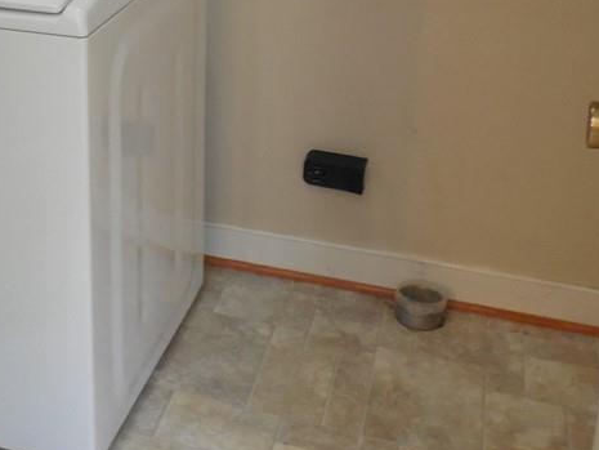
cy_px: 34
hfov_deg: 33.5
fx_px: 952
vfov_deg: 25.6
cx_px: 88
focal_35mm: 55
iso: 400
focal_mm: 4.5
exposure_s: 1/15
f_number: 3.3
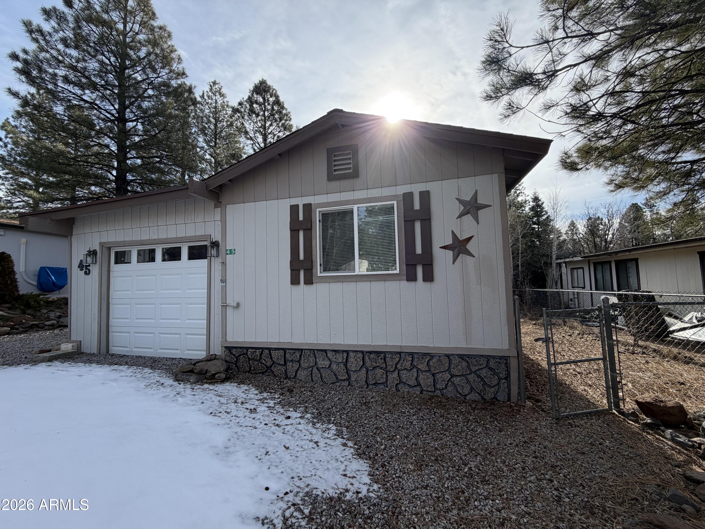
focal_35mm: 14
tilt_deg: +4.6
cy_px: 264
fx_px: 285
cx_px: 352
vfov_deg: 85.7
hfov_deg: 102.1
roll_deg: +1.4
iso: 40
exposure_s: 1/672
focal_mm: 2.22
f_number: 2.2
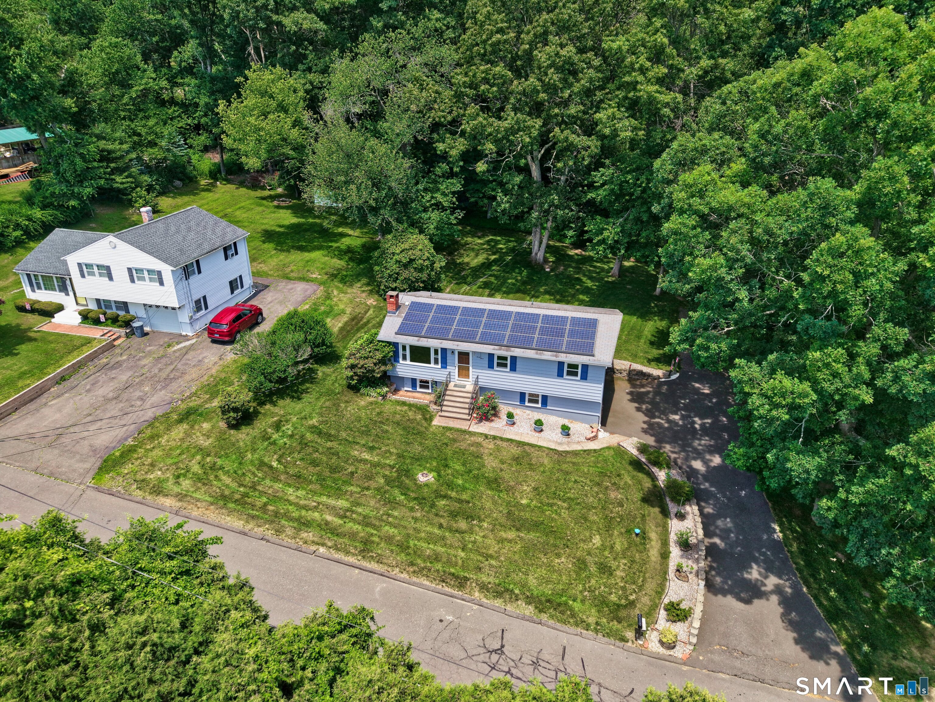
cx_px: 468
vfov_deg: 56.8
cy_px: 351
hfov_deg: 71.6
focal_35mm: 24
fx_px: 648
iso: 110
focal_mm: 8.7
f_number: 1.8
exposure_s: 1/800
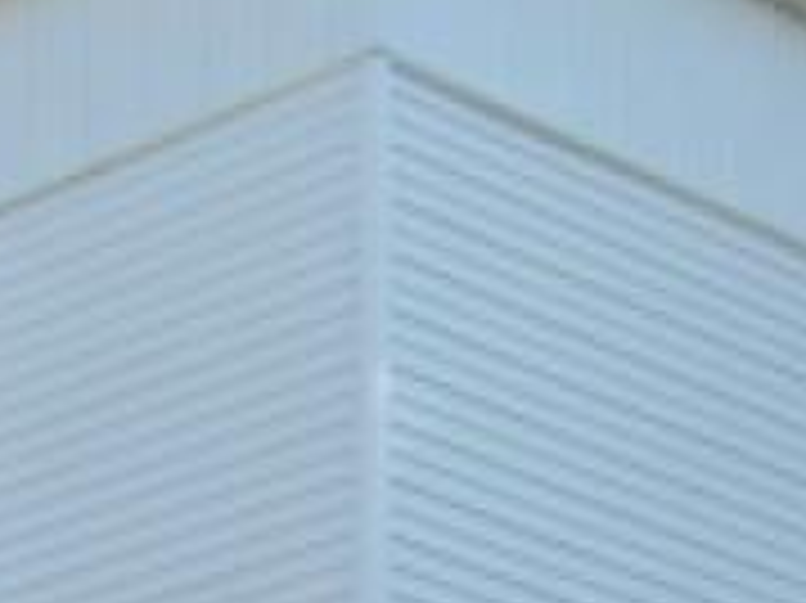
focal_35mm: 206
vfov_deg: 6.8
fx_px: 4793
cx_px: 234
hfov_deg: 9.6
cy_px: 1438
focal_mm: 6
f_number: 4.8
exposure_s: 1/250
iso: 80
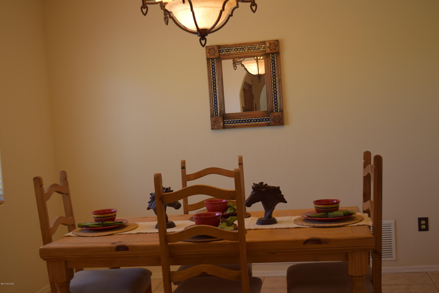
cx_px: 220
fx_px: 531
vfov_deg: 30.9
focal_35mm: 44
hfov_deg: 44.9
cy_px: 146
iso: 360
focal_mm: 29
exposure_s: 1/60
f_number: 4.2
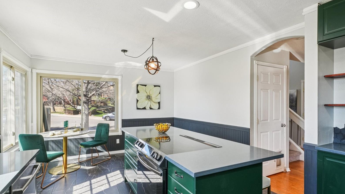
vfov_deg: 62.2
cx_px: 174
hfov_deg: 94.2
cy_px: 108
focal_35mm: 18
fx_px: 160
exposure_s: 1/30
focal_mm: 11
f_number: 8
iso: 200
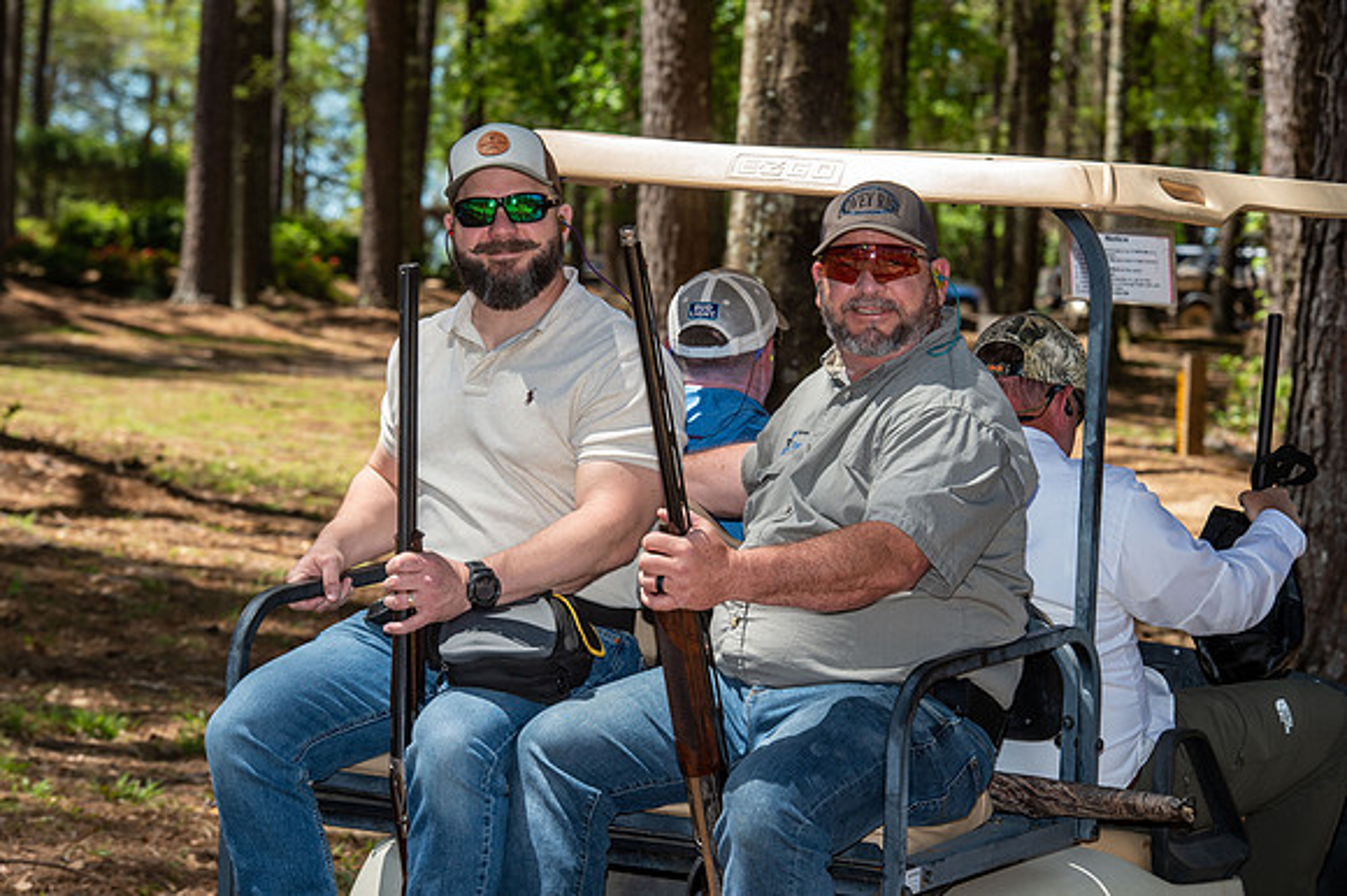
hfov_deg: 15.8
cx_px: 674
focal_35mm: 130
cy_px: 448
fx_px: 4861
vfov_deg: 10.5
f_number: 10
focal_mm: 130
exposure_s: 1/250
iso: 250
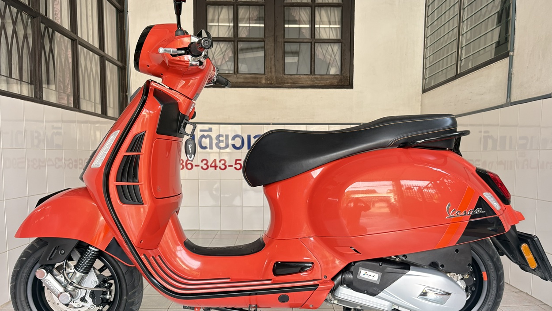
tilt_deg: -5.0
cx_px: 279
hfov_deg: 66.1
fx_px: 424
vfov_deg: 39.9
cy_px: 193
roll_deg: +0.2
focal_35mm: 29
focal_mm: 5.96
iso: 125
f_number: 1.6
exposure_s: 1/81
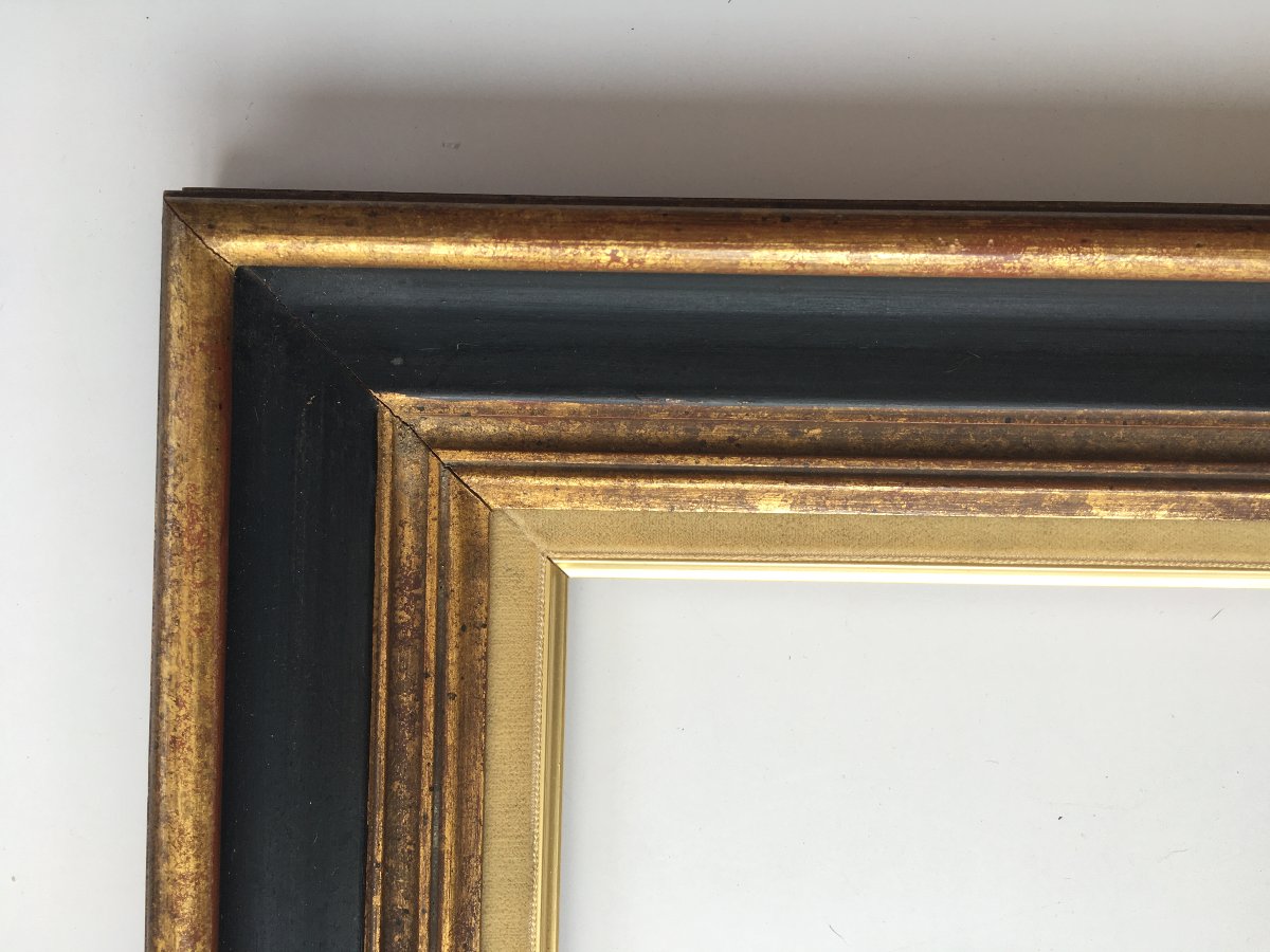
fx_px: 1064
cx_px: 635
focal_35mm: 29
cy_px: 476
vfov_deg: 48.2
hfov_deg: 61.7
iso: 25
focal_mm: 4.15
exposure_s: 1/101
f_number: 2.2
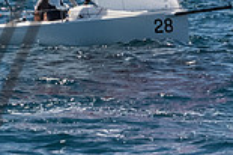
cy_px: -71
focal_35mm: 525
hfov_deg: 3.9
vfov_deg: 2.6
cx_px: -107
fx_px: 3394
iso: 640
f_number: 14
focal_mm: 92
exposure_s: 1/1250
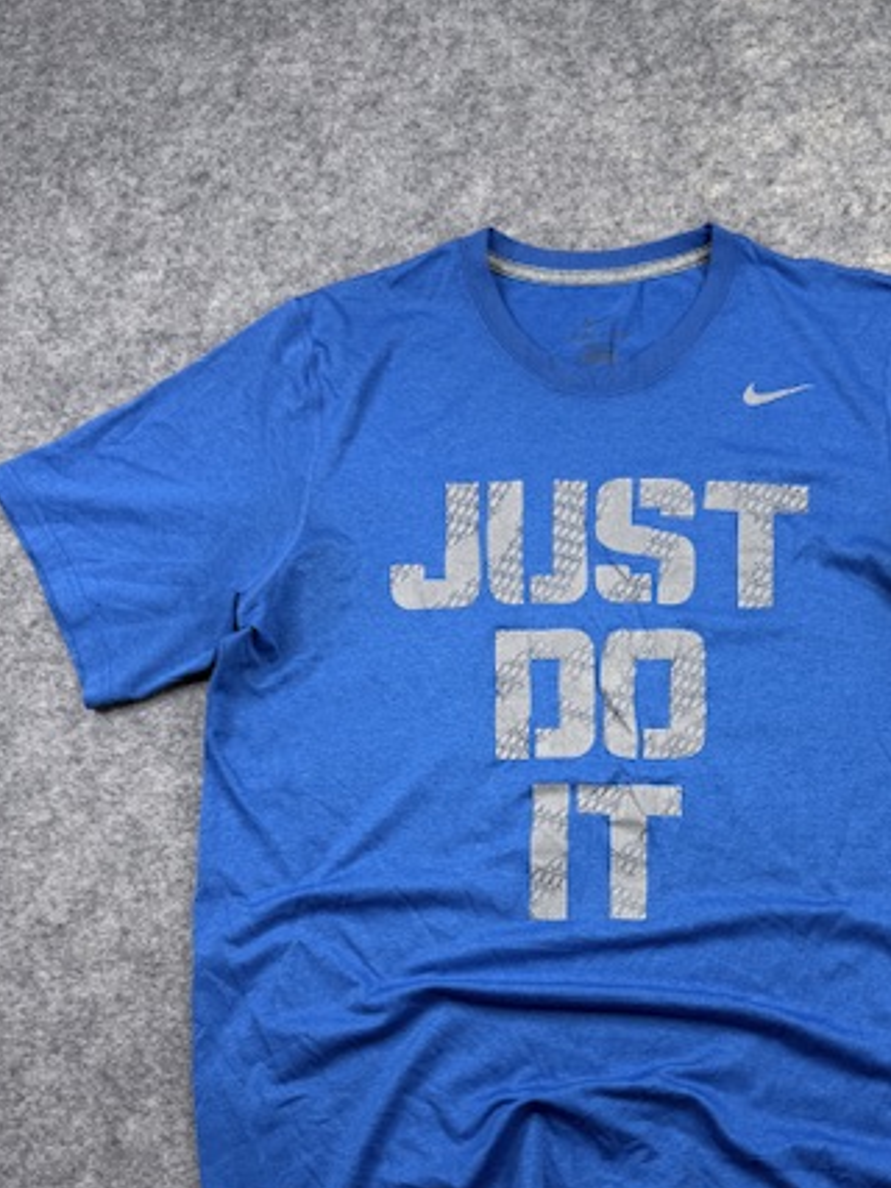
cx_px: 585
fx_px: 1236
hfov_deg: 39.2
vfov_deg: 50.5
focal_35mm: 36
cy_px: 782
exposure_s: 1/121
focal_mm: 6.76
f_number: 1.78
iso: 64
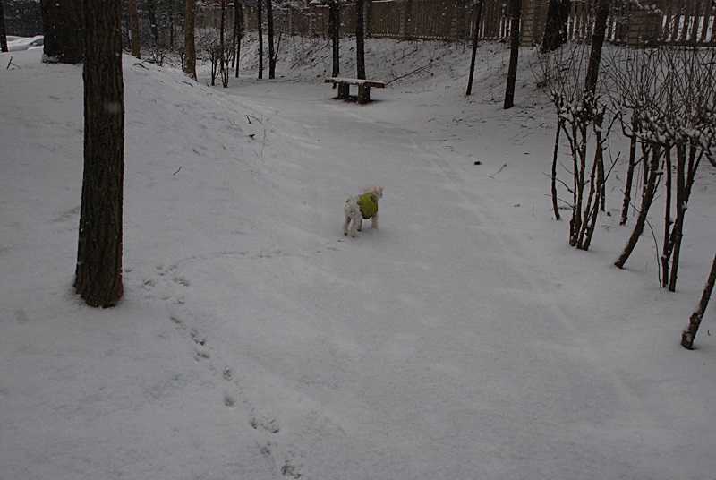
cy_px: 240
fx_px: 777
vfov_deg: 34.3
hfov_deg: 49.5
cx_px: 358
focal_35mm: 39
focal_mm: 26
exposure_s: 1/800
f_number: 6.3
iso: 400
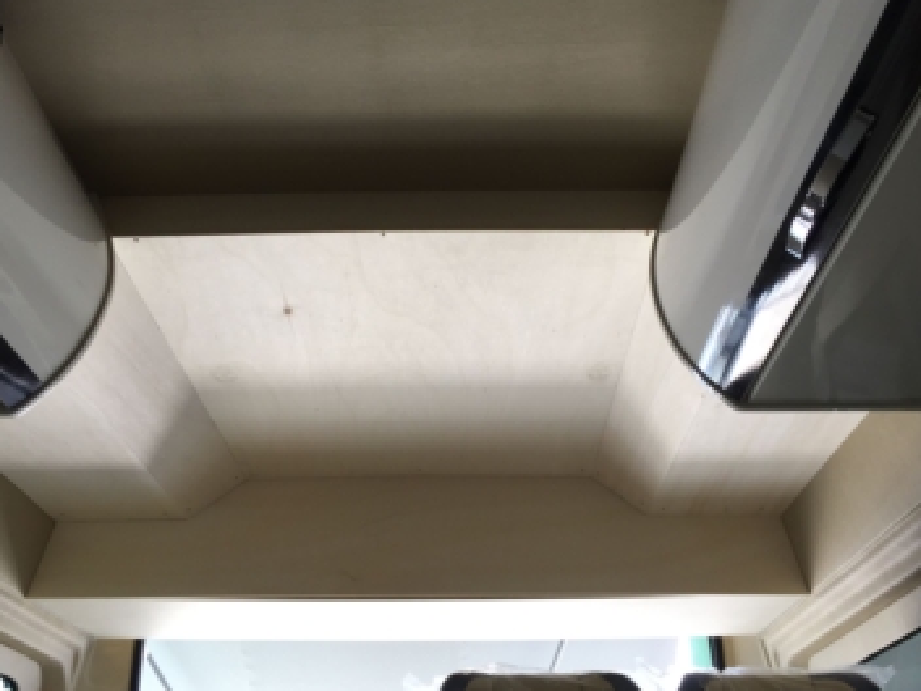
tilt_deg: +32.3
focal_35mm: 33
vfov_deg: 42.9
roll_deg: -0.6
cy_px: 343
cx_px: 450
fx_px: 878
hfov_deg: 55.3
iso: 32
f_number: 2.2
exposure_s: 1/100
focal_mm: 4.15
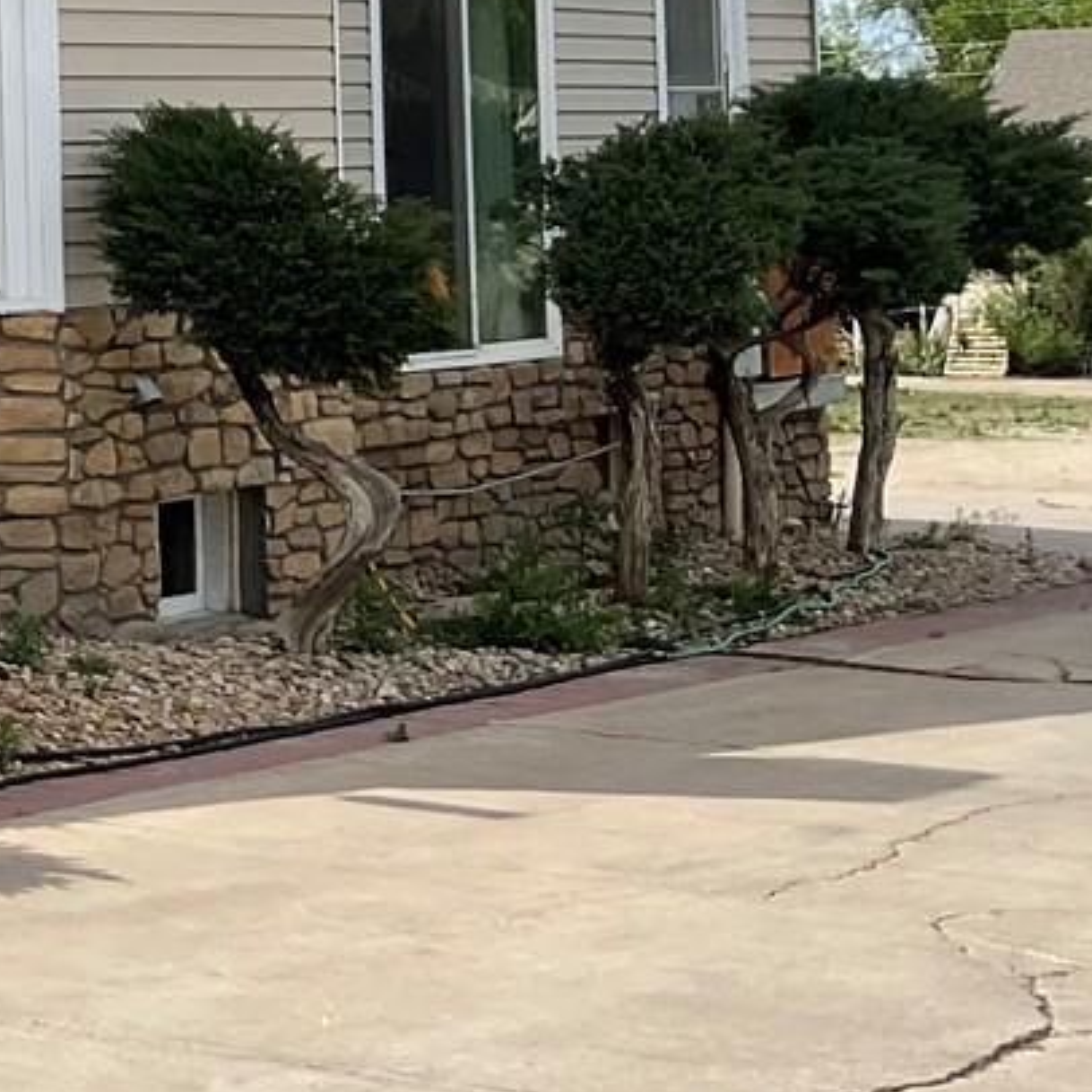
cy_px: 202
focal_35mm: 101
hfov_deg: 14.8
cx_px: -947
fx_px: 3605
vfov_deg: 17.1
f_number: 1.8
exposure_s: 1/2058
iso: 16
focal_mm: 3
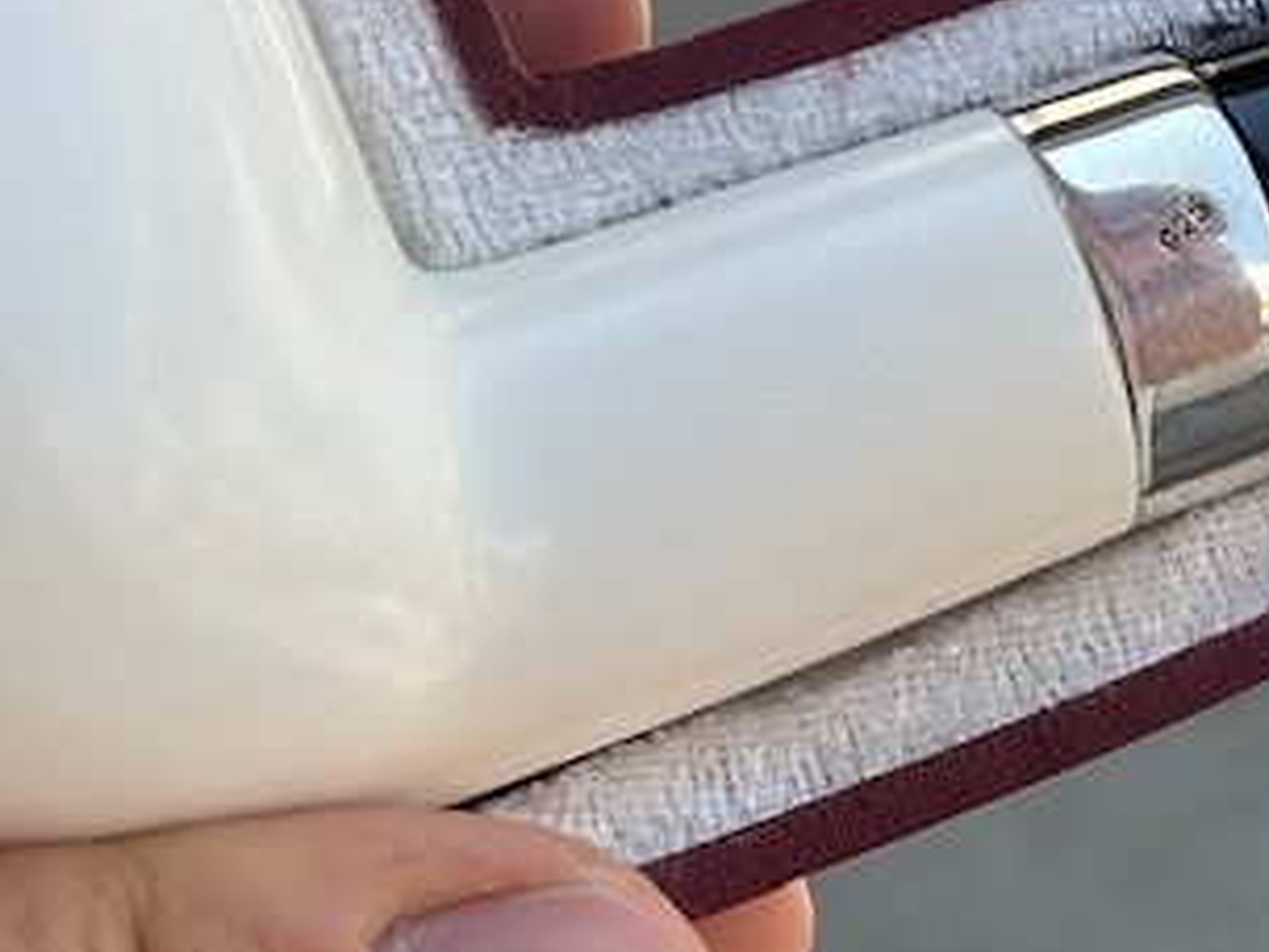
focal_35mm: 202
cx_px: 1127
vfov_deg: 7.2
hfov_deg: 9.8
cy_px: -489
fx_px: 7405
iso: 64
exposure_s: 1/980
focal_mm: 6.86
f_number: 1.78
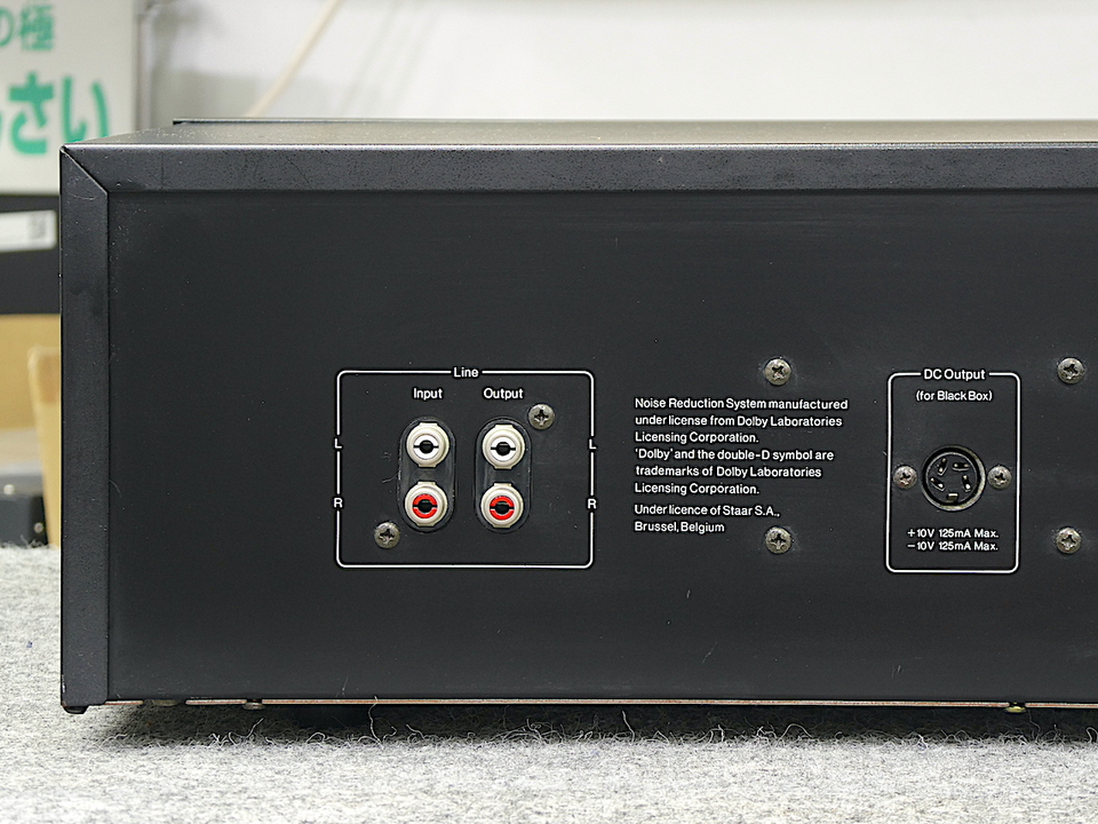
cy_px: 412
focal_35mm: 143
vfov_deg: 10.4
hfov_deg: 13.8
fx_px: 4536
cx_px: 549
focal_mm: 25.6
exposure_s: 1.3
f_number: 5.4
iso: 100
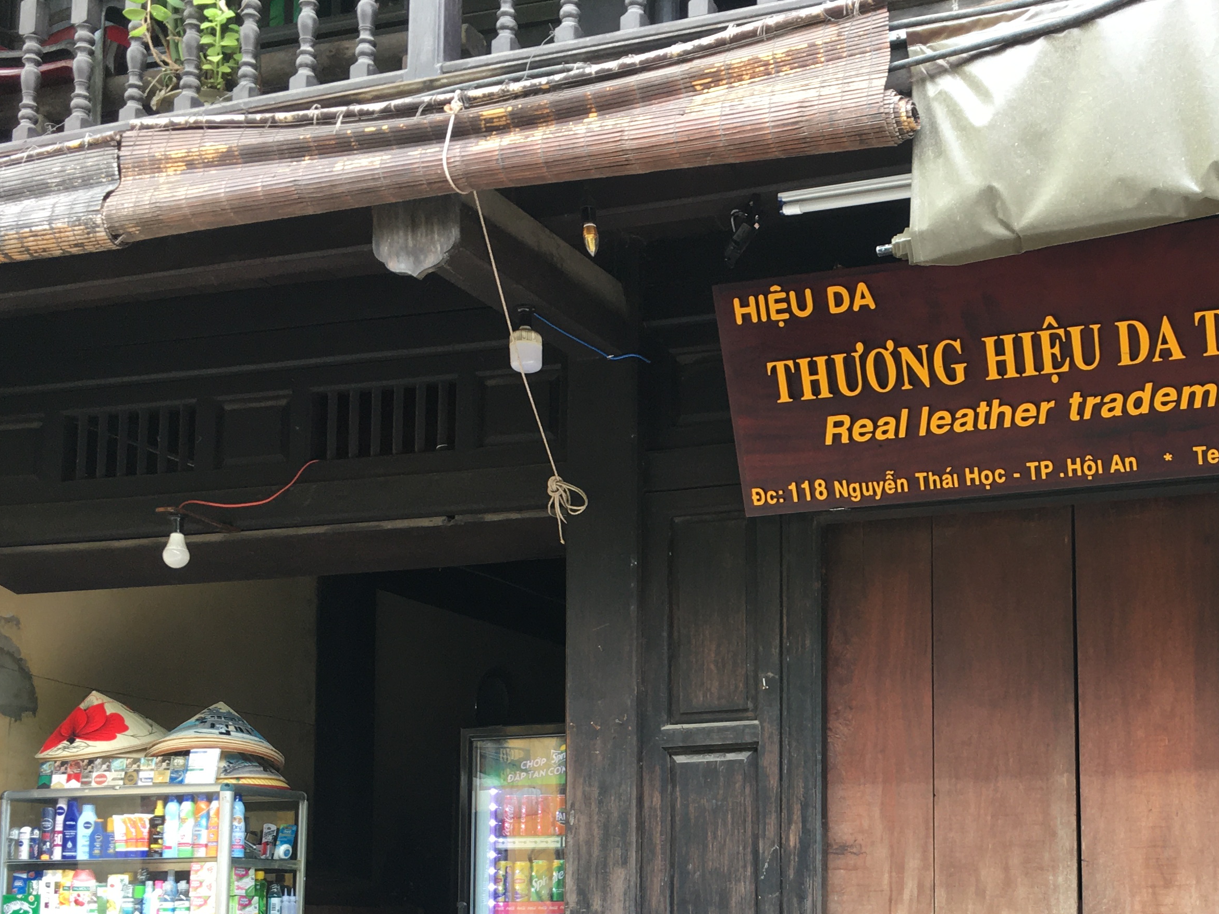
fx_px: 1761
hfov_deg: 37.0
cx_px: 949
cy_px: 769
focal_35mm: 50
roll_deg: +0.3
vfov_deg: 28.3
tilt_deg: +6.8
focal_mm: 4.15
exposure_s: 1/50
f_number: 2.2
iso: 32
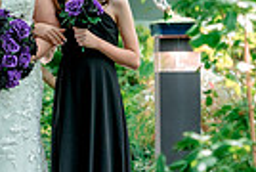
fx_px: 1539
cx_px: 59
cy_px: 91
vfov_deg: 6.4
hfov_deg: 9.5
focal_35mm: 216
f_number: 2.5
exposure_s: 1/400
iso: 500
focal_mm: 50
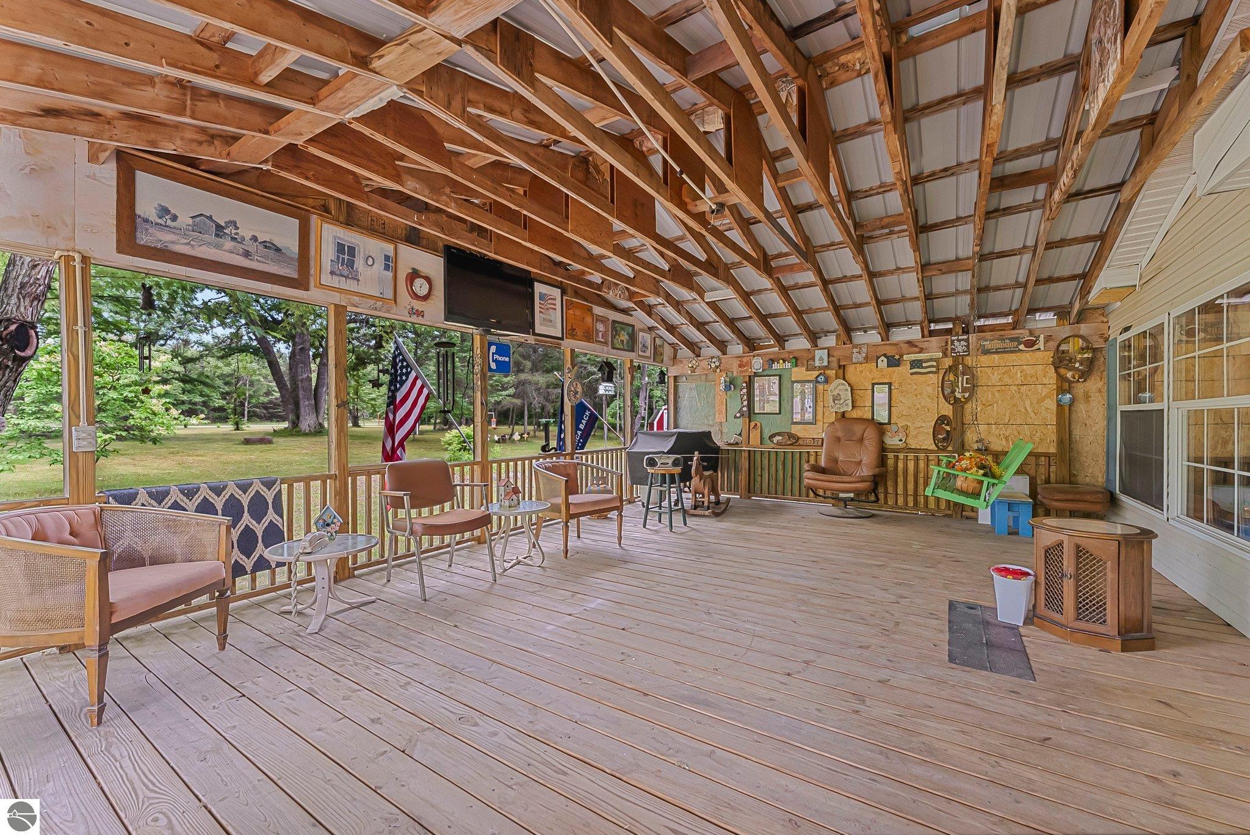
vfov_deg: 81.3
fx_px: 486
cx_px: 625
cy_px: 418
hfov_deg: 104.2
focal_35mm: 14
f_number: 7.1
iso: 1600
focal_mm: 14
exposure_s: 1/100
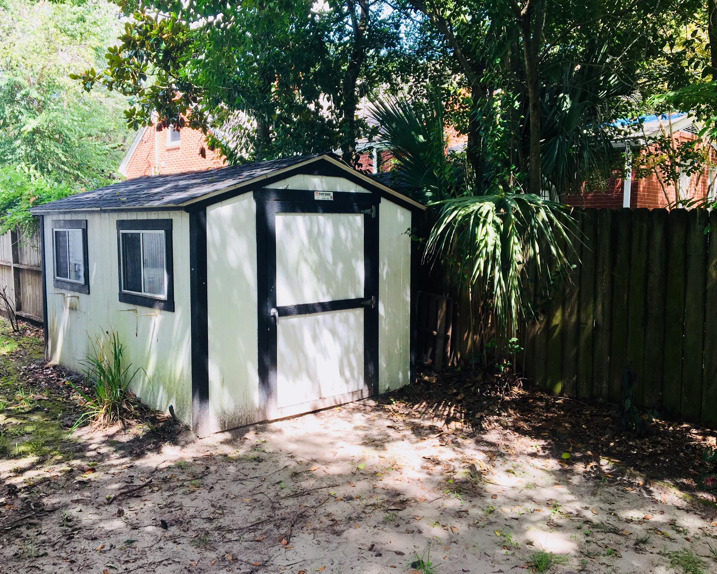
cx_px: 326
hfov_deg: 57.1
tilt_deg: -4.6
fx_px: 658
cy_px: 293
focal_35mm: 31
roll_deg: +0.8
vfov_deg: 47.1
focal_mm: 4.15
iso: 25
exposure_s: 1/211
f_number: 2.2
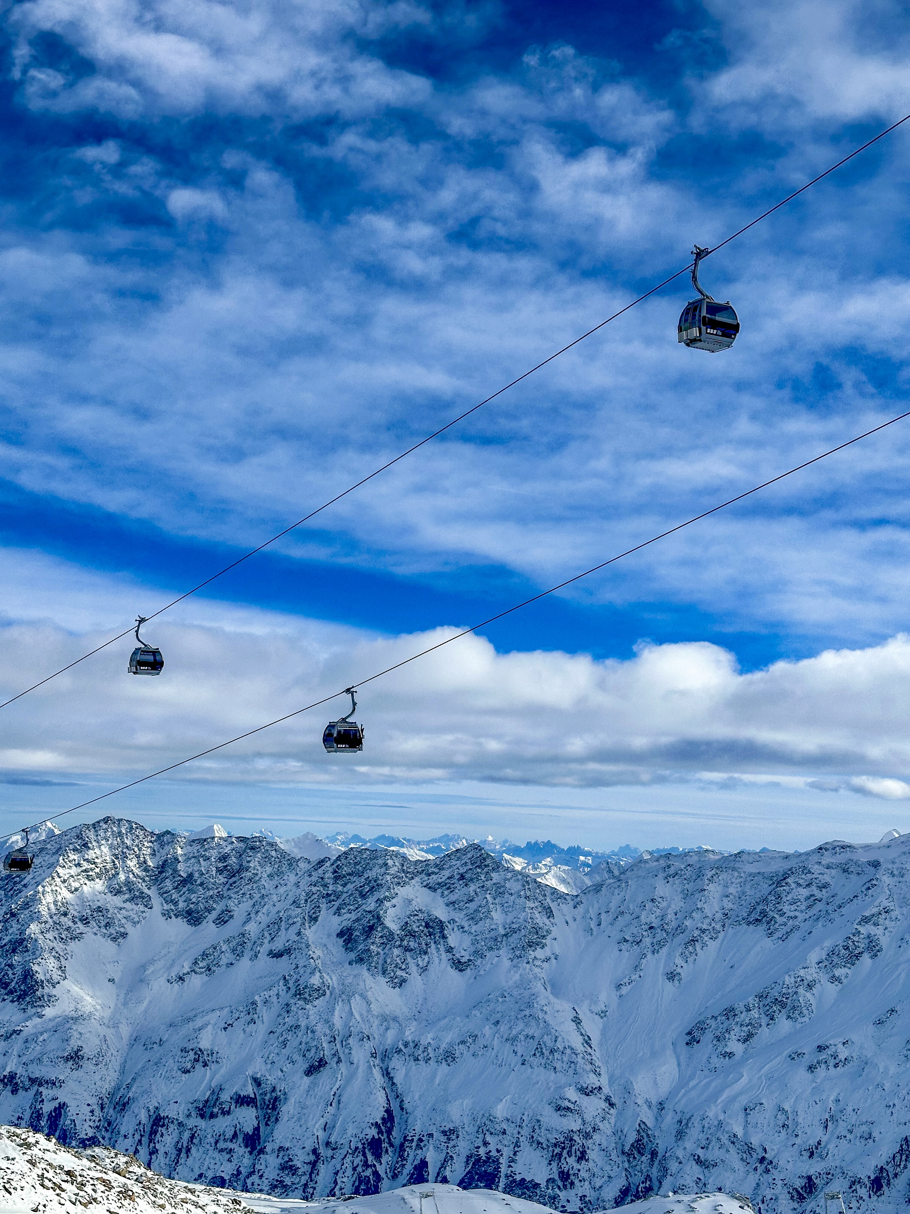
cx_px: 455
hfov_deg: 30.3
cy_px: 607
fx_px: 1682
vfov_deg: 39.7
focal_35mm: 48
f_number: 1.8
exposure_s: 1/10000
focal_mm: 6.86
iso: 64
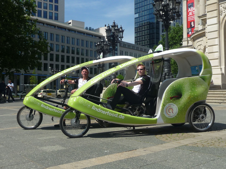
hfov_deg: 43.9
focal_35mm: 43
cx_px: 113
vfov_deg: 33.6
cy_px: 84
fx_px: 281
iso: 100
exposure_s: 1/1000
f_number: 3.5
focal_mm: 5.3
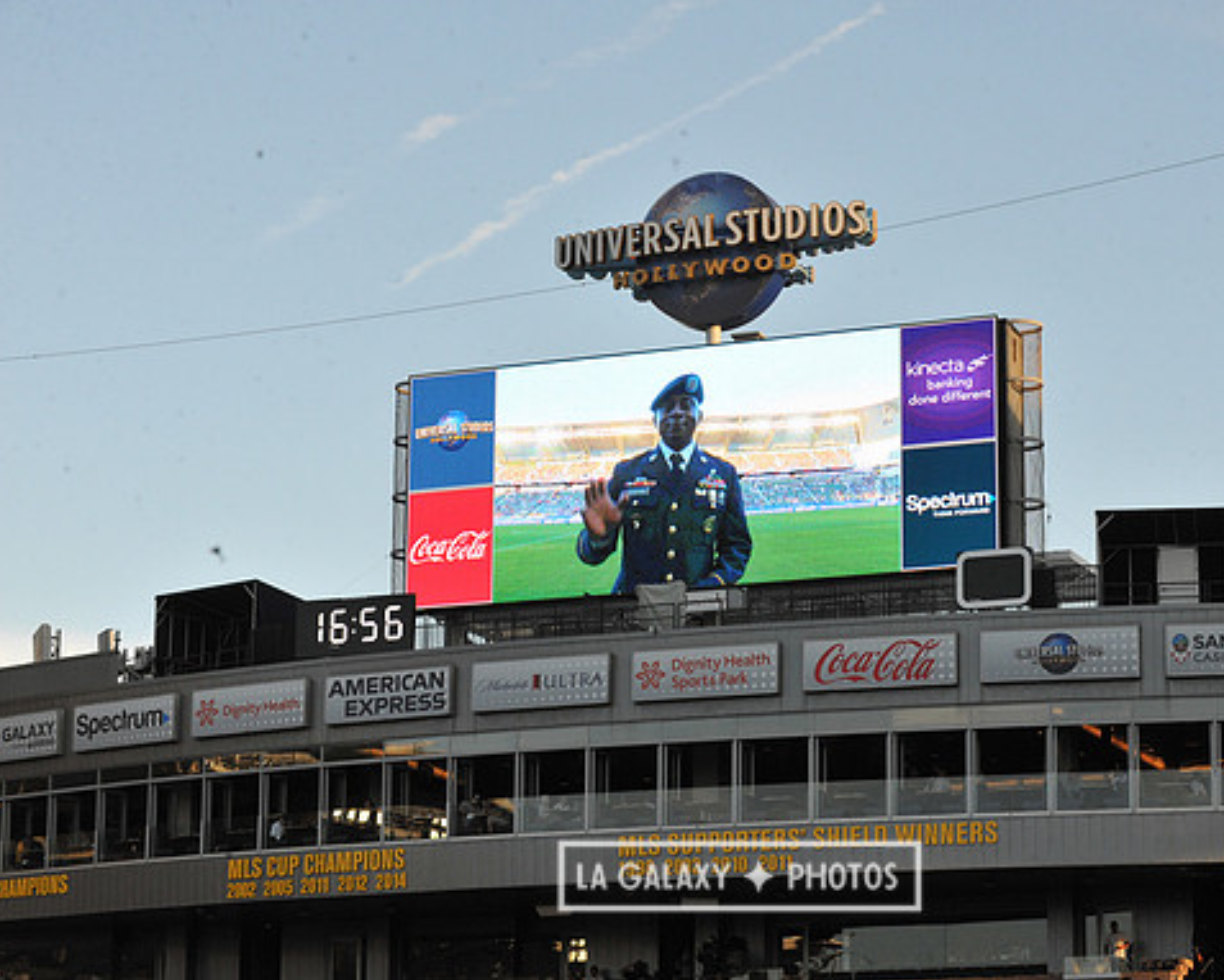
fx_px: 3552
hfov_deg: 19.5
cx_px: 739
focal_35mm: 98
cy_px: 490
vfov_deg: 15.7
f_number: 13
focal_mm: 86
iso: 1600
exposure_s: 1/640
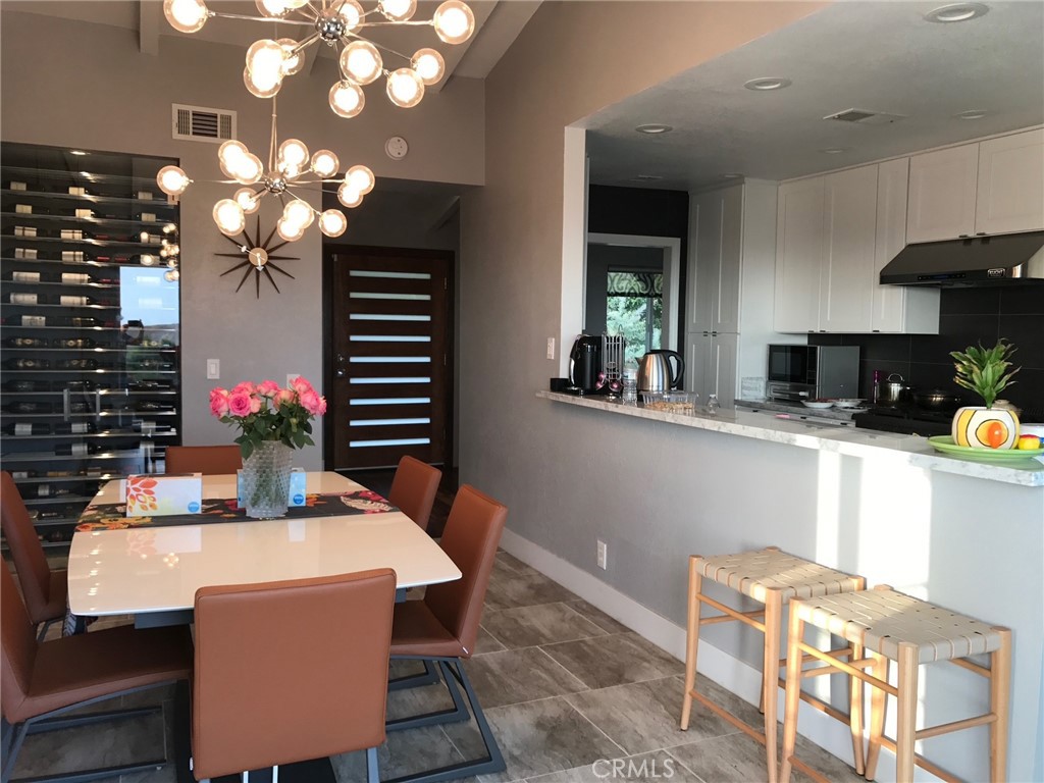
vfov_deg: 49.7
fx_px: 844
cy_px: 392
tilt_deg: -5.2
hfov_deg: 63.4
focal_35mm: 28
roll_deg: -1.0
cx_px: 522
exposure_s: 1/40
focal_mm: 3.99
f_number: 1.8
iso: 25
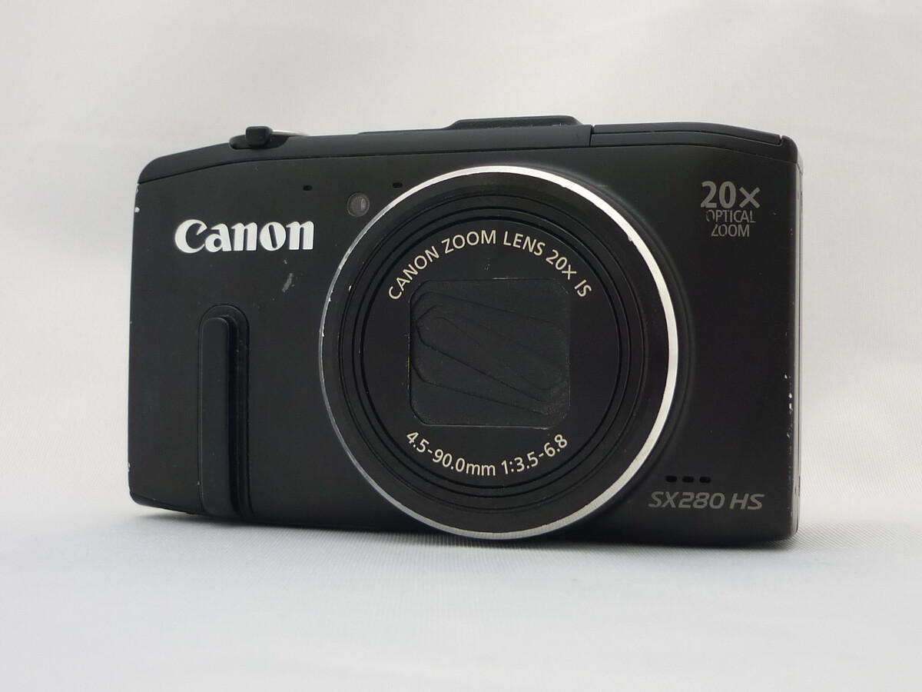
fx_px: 1278
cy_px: 346
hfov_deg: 39.7
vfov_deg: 30.3
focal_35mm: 48
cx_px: 461
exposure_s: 1/30
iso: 80
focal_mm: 5.5
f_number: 2.8
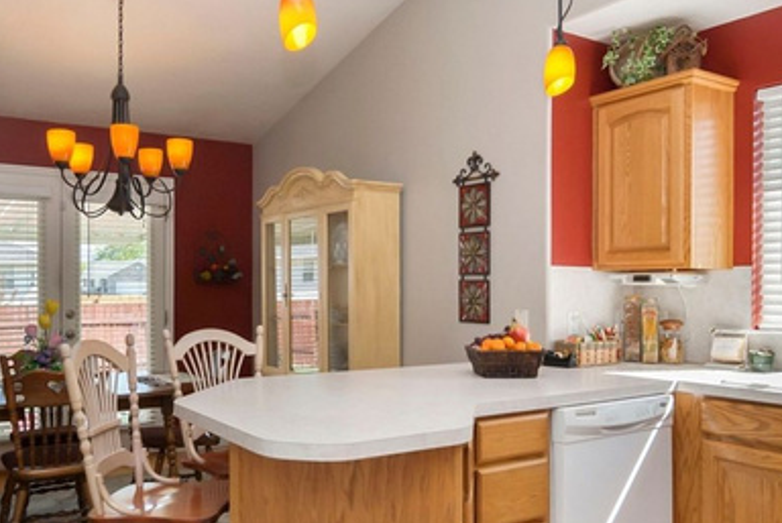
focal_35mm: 30
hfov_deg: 61.5
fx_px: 652
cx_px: 322
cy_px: 271
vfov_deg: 43.7
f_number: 5.6
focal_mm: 12
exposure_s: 1/125
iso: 200
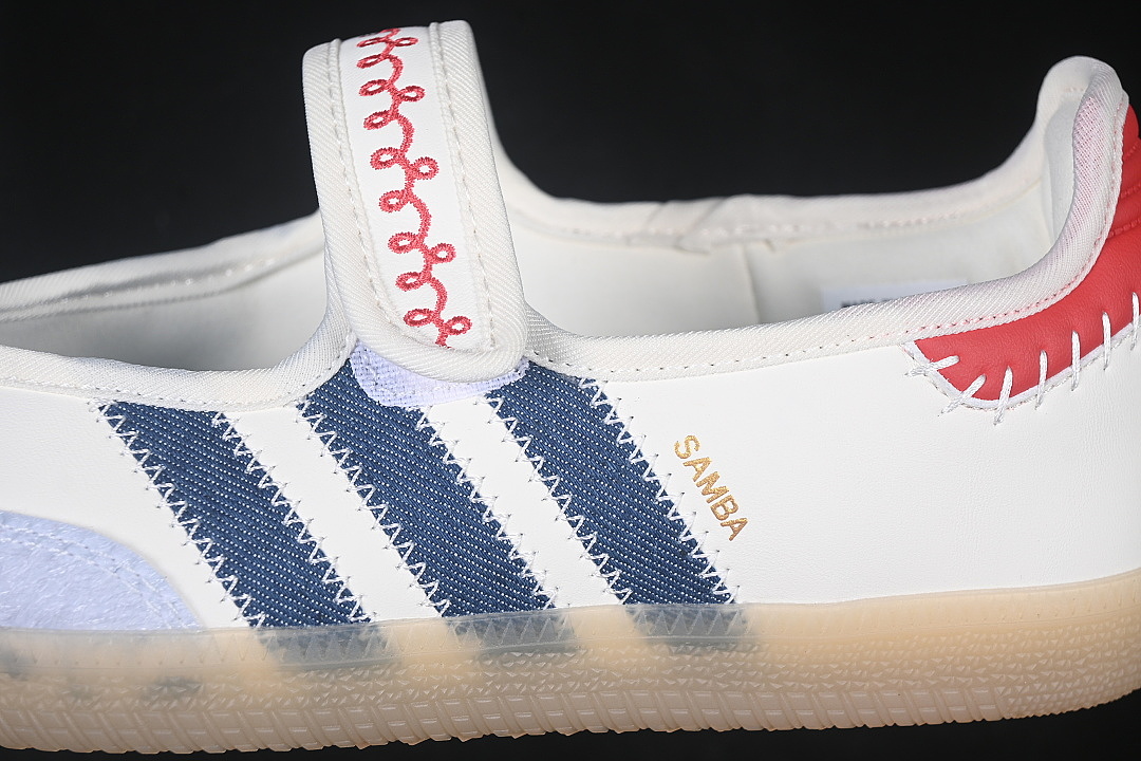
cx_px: 570
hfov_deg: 27.0
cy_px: 380
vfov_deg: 18.2
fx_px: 2377
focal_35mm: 75
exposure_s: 1/80
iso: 160
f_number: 7.1
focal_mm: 50
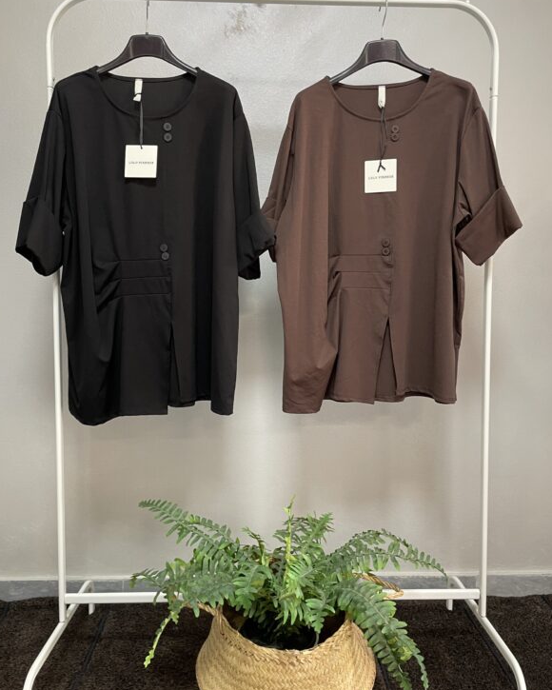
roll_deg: -1.4
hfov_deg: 51.5
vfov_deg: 62.1
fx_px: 572
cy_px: 322
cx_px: 278
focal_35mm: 28
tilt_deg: -2.6
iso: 160
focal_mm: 4.2
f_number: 1.6
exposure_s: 1/50
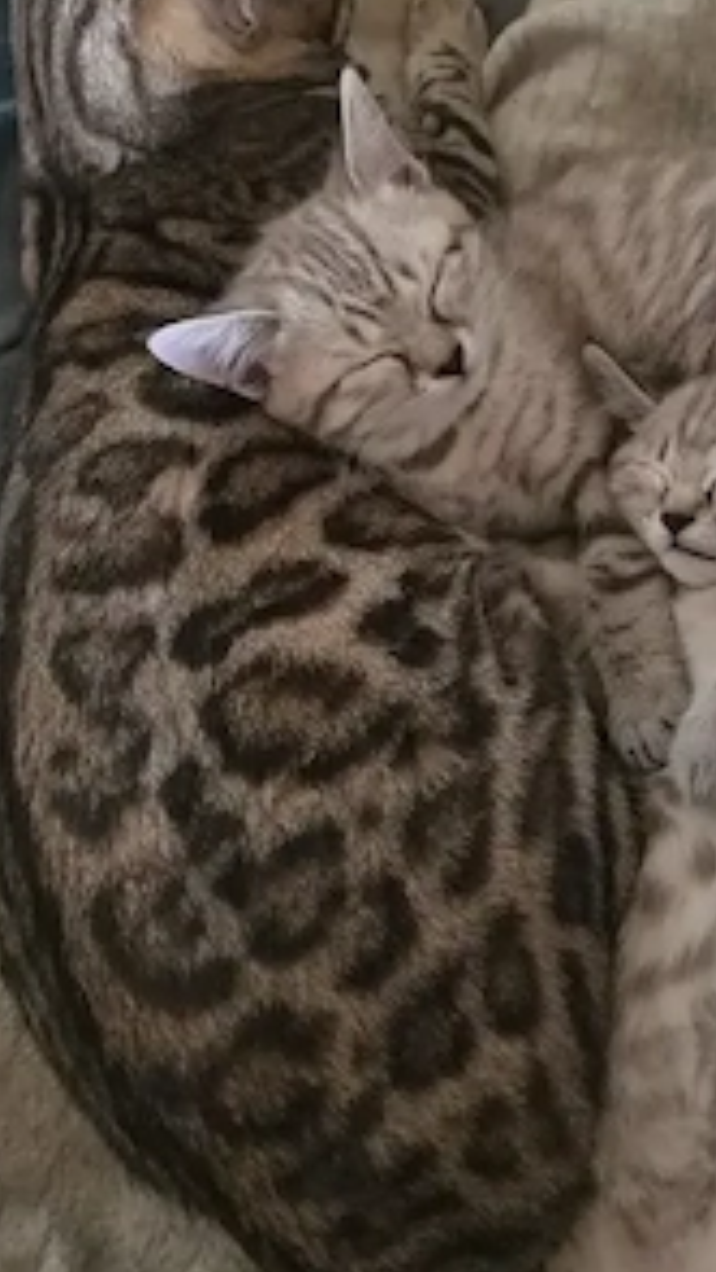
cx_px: 513
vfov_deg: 57.4
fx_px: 1147
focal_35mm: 34
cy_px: 492
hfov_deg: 34.1
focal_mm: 6.3
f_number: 1.7
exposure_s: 1/16.7
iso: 2000
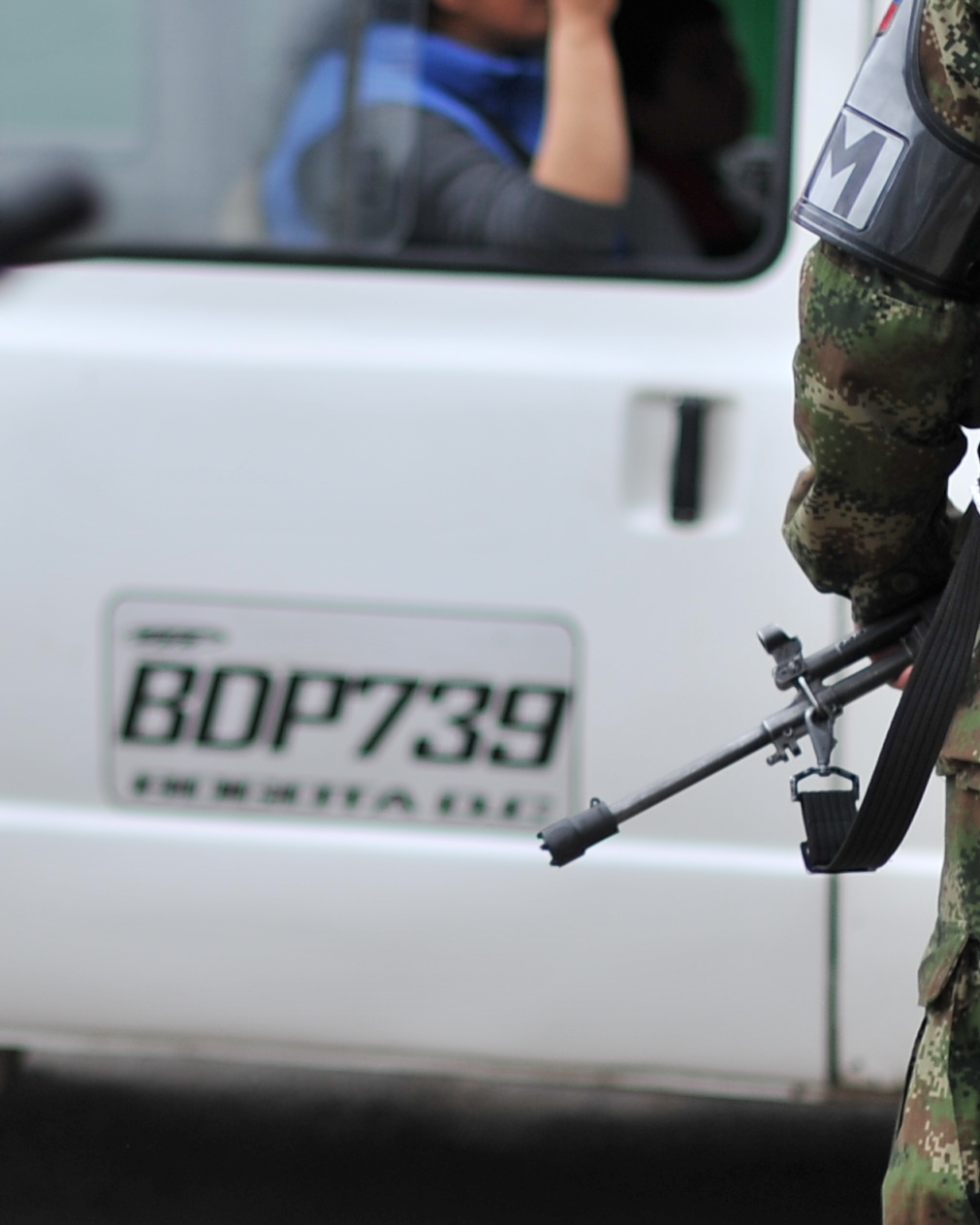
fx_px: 5726
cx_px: 229
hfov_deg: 9.8
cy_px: 666
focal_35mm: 158
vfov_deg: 12.2
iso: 200
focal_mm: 50
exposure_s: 1/8000
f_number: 1.6
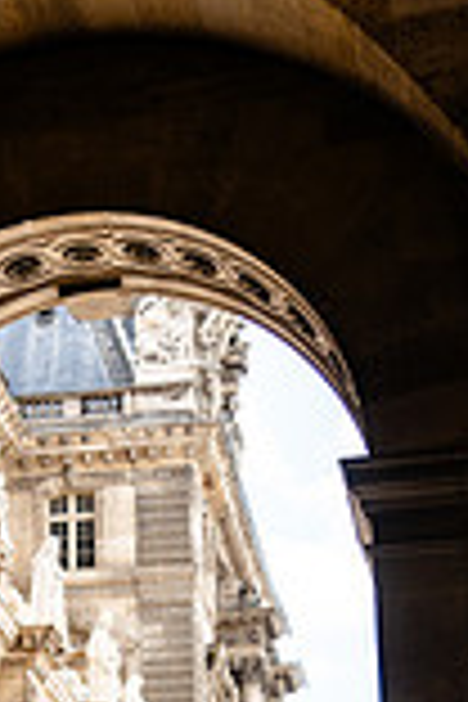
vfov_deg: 18.7
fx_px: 2086
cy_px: 648
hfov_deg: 12.7
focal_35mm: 107
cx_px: 50
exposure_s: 1/500
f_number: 4
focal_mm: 37
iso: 160
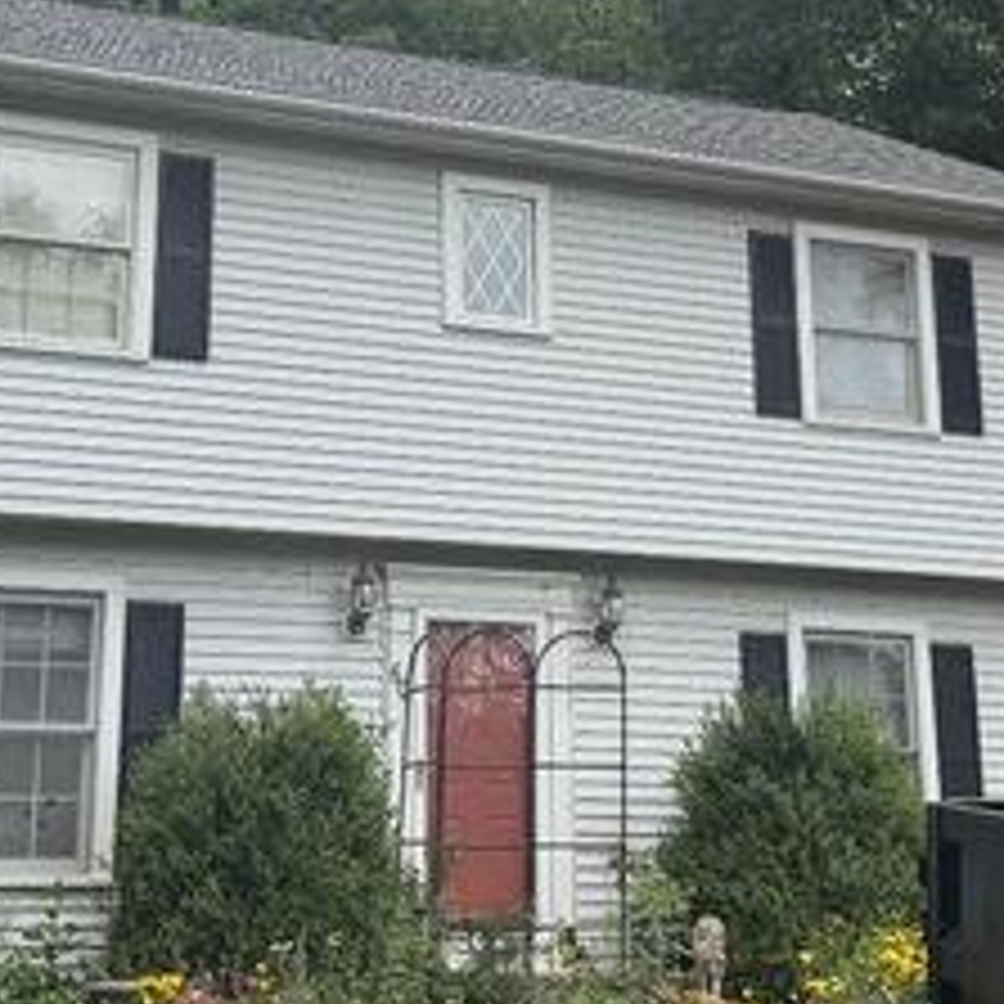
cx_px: 617
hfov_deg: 28.1
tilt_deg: +18.6
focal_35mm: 61
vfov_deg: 27.9
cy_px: 311
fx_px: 2002
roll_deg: +1.3
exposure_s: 1/2703
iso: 100
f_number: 1.78
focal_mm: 6.76
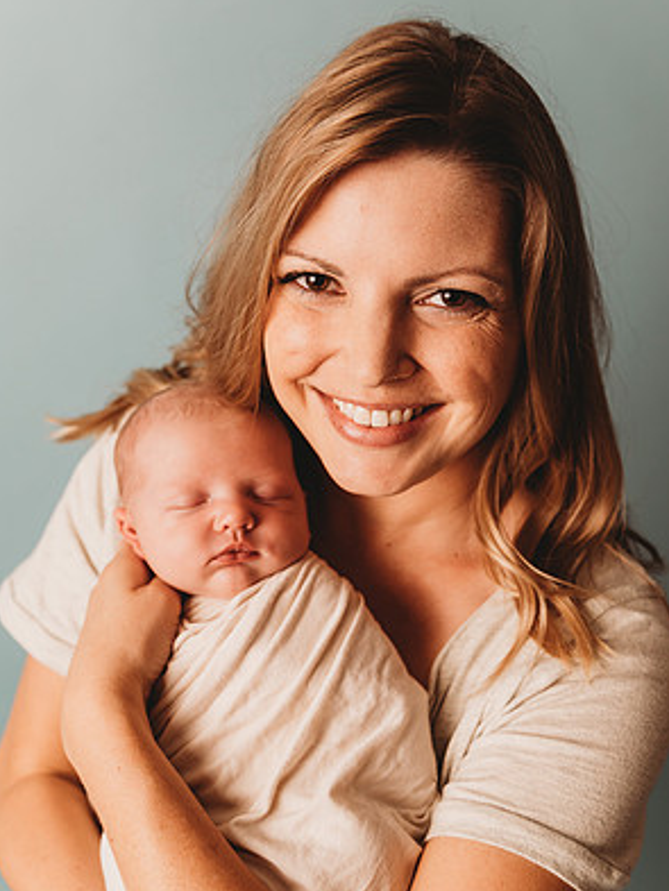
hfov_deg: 32.9
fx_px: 1133
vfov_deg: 42.9
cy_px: 424
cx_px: 336
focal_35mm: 44
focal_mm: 40
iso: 160
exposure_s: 1/160
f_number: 4.5
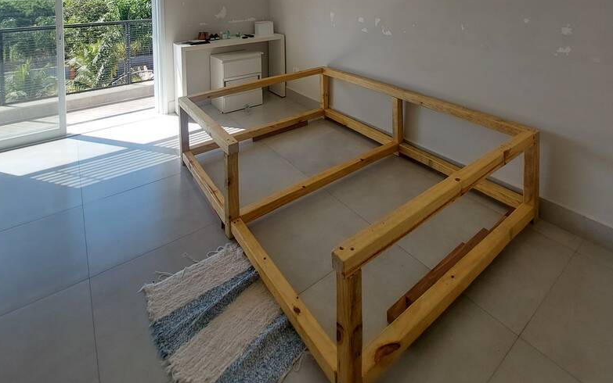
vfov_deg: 51.0
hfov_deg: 87.9
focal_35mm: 19
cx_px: 297
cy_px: 5
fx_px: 318
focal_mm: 1.74
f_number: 2.2
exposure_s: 1/213
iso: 40
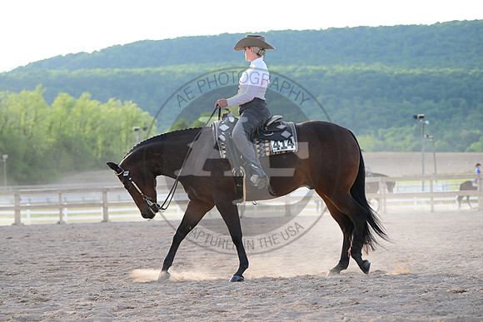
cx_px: 242
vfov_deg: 12.5
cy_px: 161
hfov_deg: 18.6
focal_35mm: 110
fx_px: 1476
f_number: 4.5
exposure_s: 1/1600
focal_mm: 110
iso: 1000
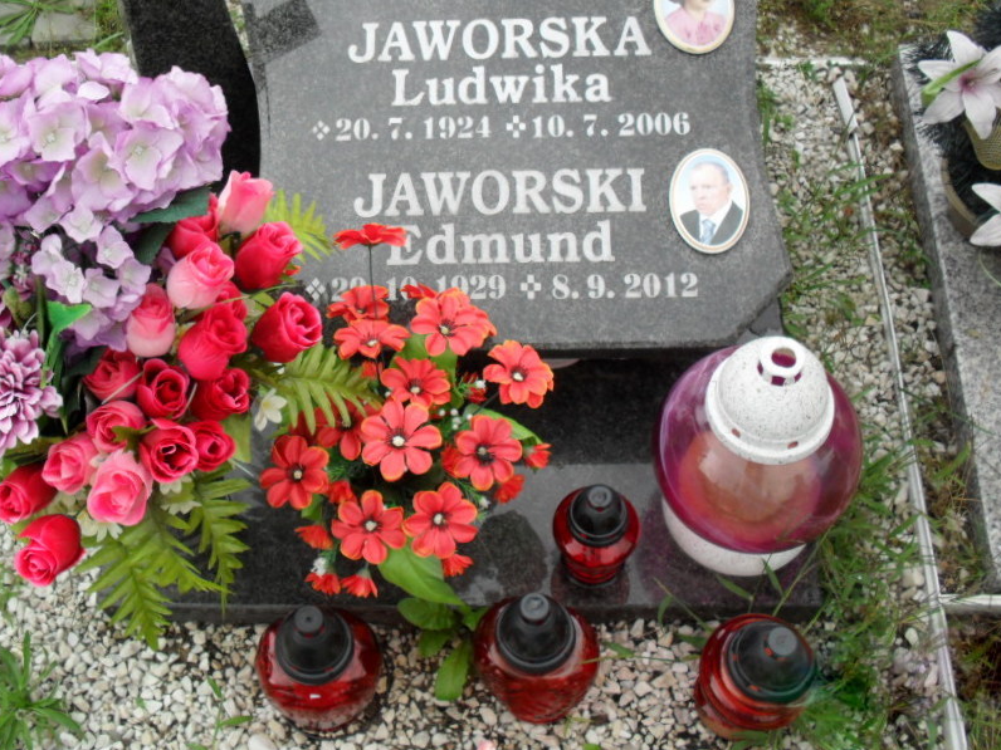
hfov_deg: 41.9
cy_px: 281
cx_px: 394
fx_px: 1301
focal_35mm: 45
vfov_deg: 32.0
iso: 100
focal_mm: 6.3
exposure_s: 1/250
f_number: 3.2
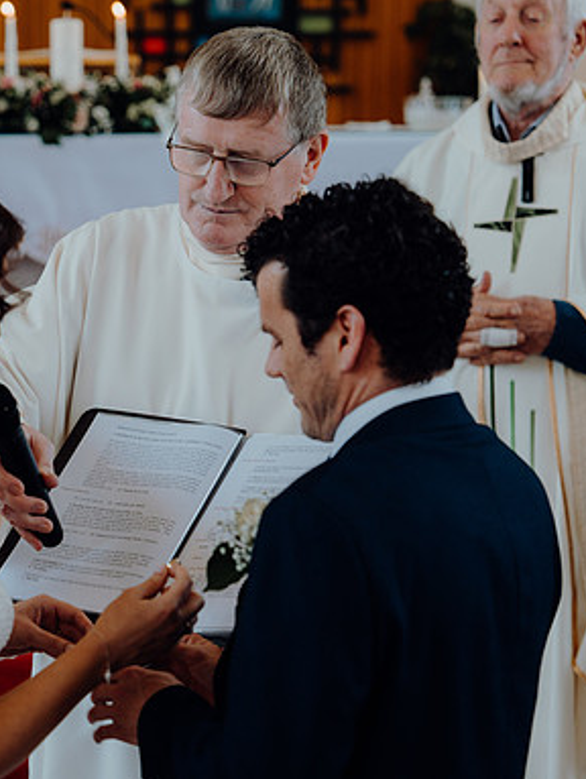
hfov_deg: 15.3
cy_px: 387
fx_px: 2163
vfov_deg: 20.4
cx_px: 98
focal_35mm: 96
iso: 400
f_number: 2.8
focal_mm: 66
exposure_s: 1/200
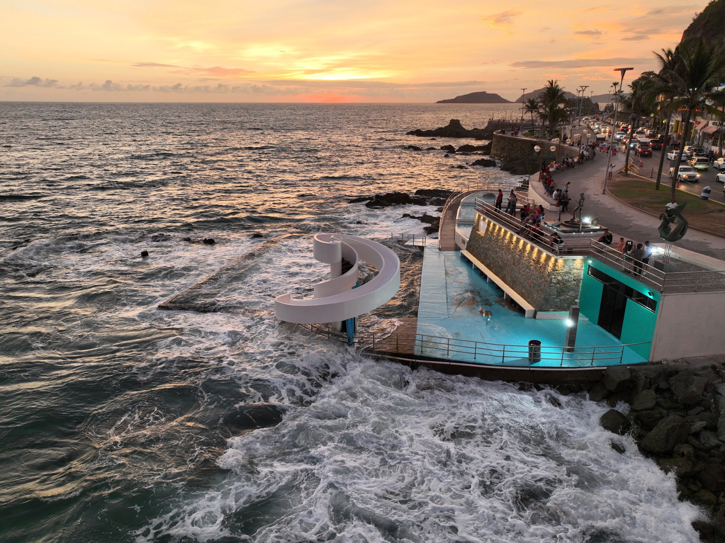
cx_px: 362
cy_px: 272
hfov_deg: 71.6
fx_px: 502
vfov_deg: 56.8
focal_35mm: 24
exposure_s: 1/120
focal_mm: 12.29
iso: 300
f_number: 2.8
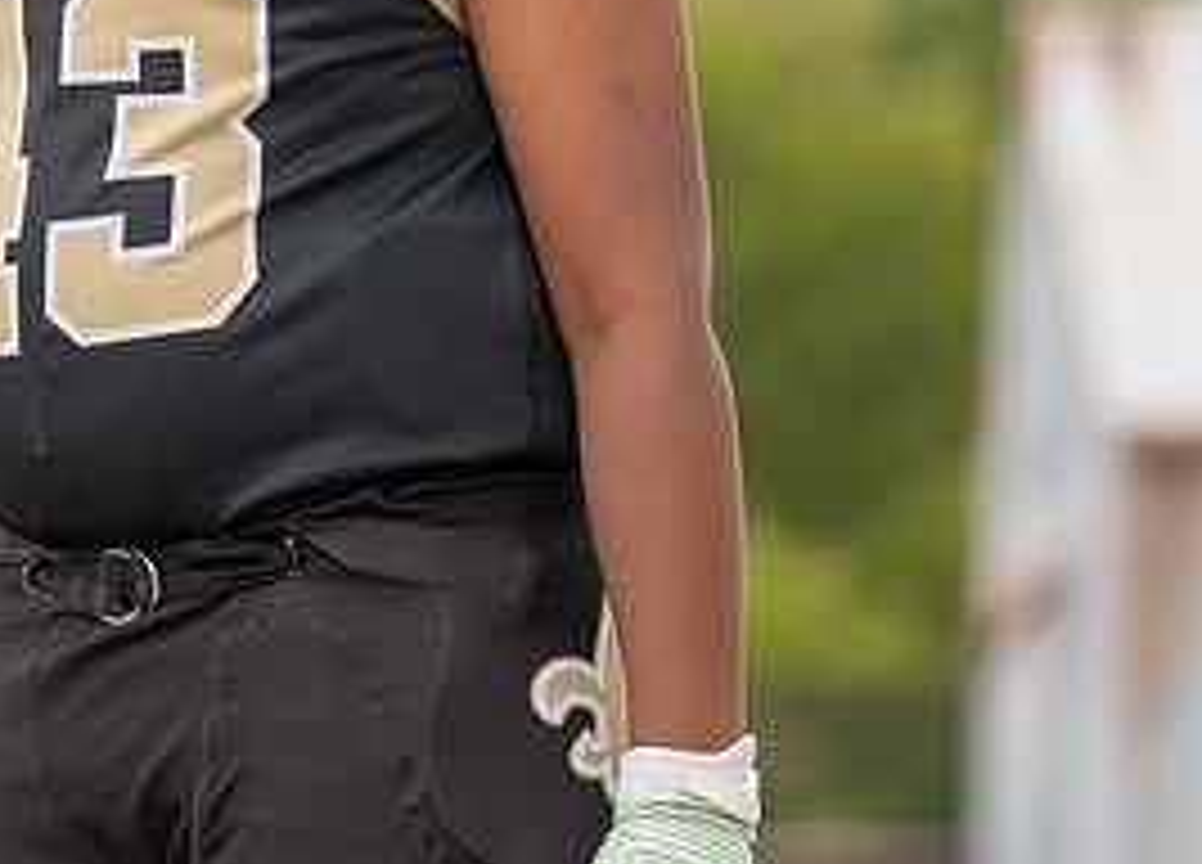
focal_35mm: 309
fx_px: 10573
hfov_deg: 6.5
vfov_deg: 4.7
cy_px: -83
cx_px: 334
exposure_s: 1/320
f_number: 2.8
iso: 160
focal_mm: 129
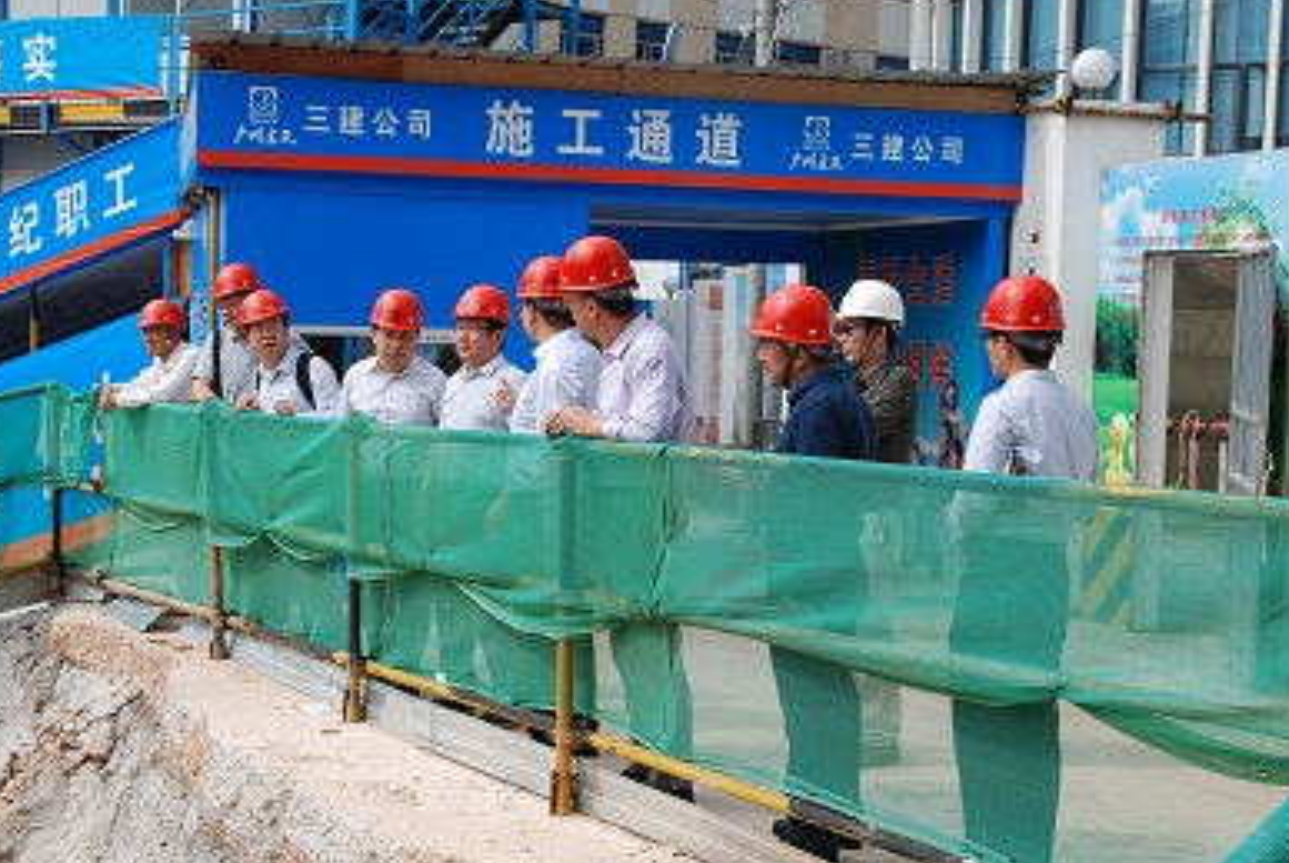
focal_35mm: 62
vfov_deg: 22.0
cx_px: 543
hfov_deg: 32.3
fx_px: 2222
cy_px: 407
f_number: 7.1
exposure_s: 1/200
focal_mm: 32
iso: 100
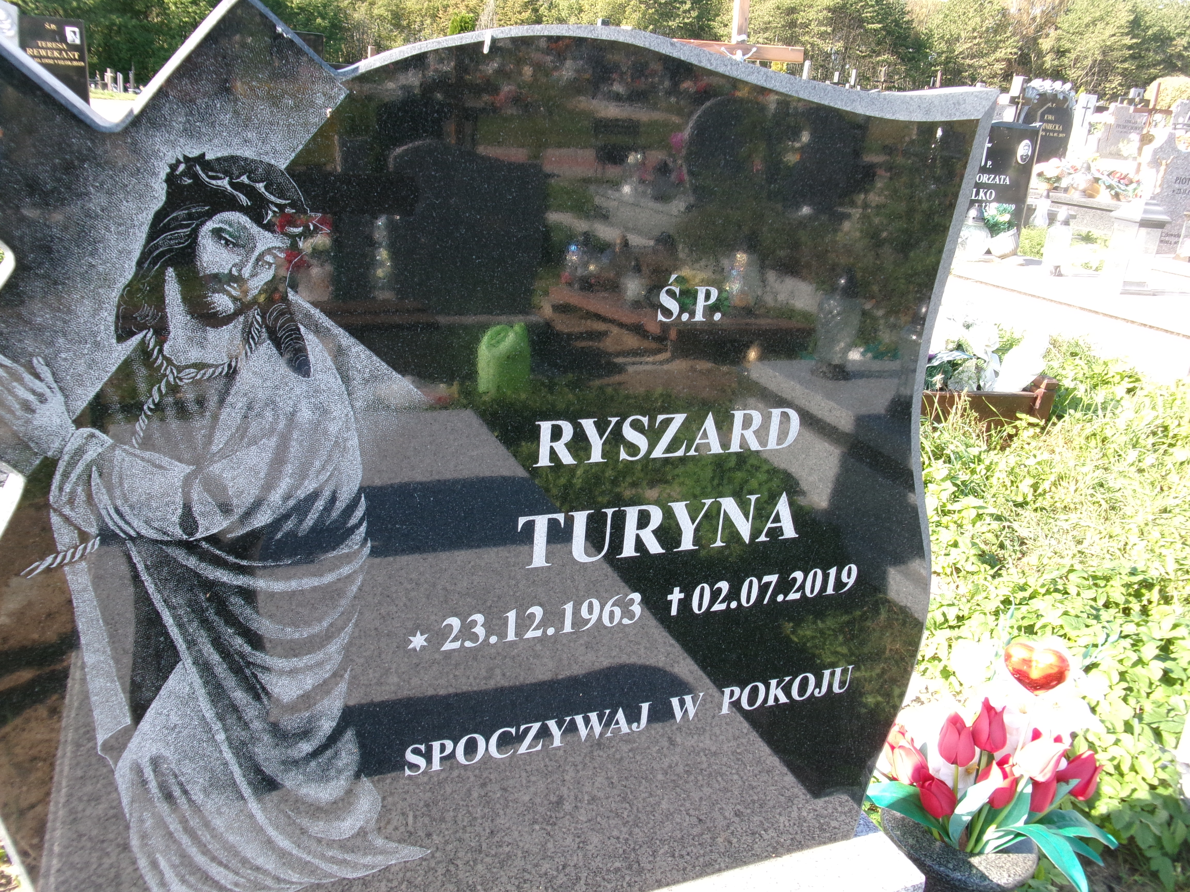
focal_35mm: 28
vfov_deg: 49.7
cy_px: 446
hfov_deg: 63.4
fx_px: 963
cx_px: 595
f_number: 3.9
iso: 100
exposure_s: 1/140
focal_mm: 5.1
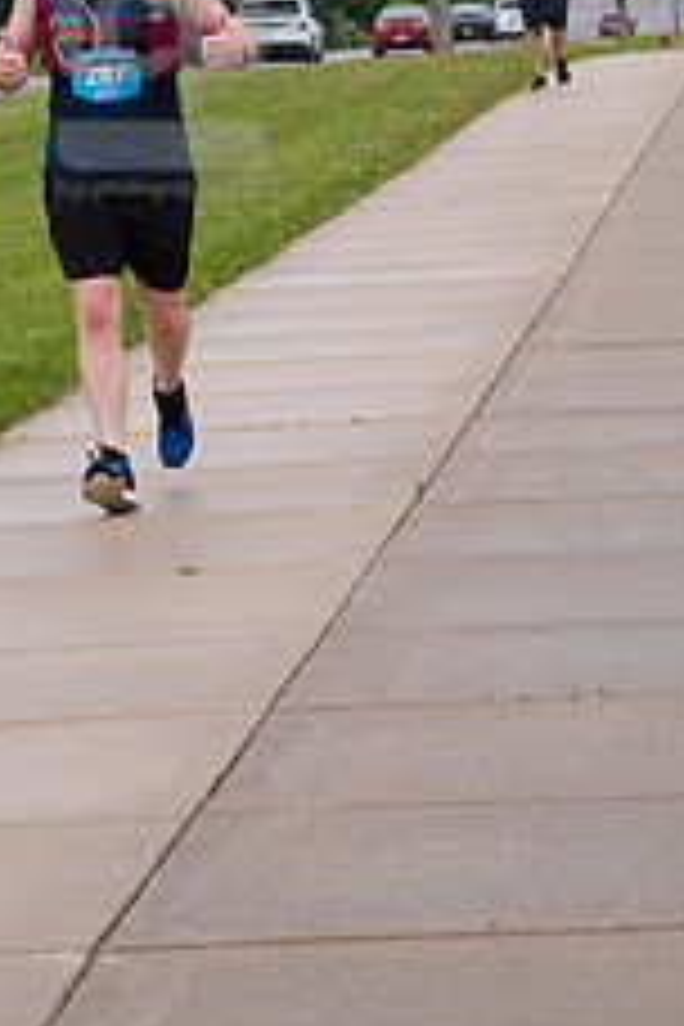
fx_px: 6754
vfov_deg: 8.7
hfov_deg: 5.8
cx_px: 162
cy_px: 76
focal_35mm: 237
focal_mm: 120
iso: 200
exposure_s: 1/640
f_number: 6.3
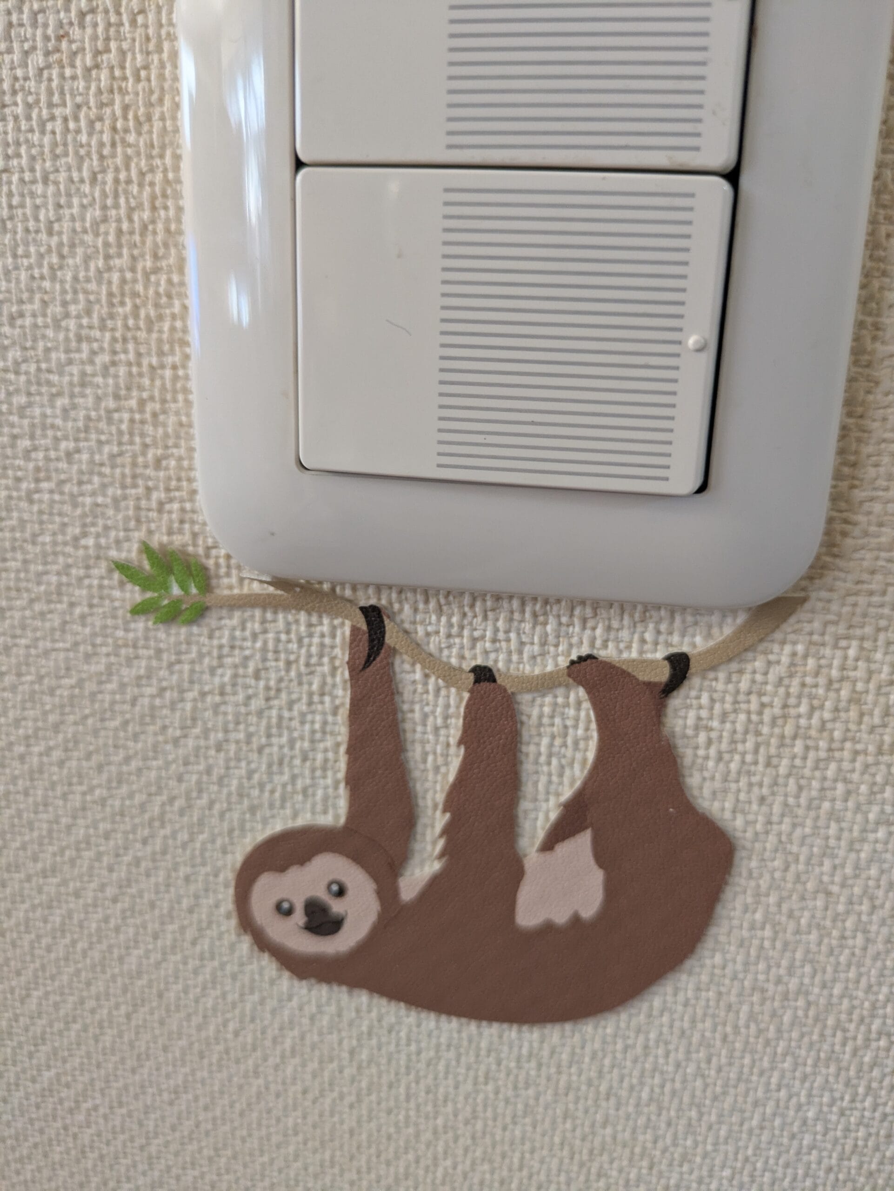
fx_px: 860
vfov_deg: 69.4
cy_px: 596
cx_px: 447
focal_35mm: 25
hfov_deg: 54.9
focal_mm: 5.43
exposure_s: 1/30
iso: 638
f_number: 1.89
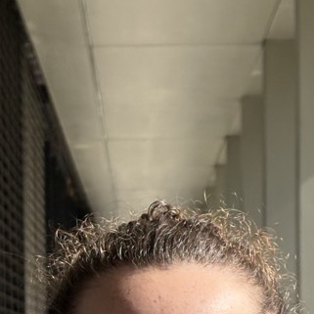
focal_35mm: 129
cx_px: 198
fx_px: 1324
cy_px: 424
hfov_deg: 13.5
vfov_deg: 13.0
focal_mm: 5.96
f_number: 1.6
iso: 50
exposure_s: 1/2364
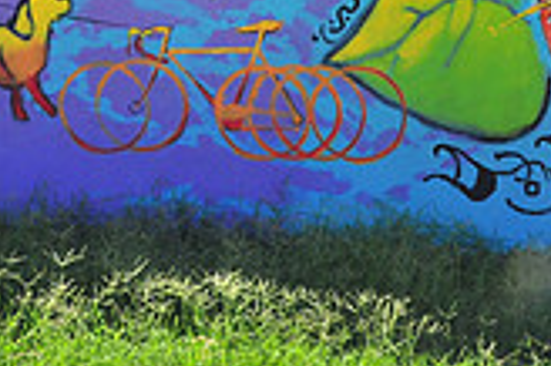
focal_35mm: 106
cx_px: 54
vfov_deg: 12.7
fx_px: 1621
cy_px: -39
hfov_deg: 19.0
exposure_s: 1/80
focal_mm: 20
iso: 200
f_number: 16
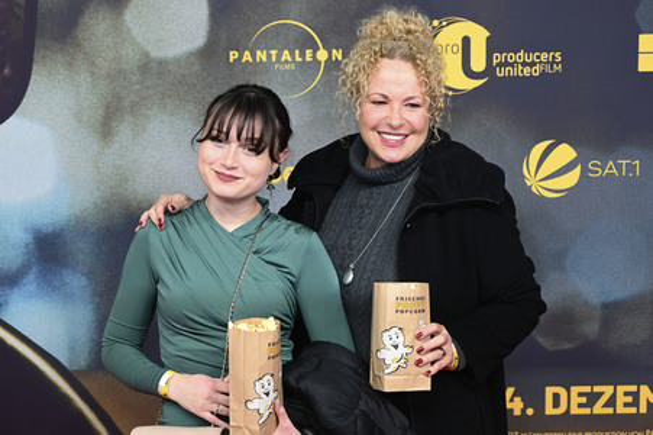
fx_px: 1088
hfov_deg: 33.4
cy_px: 218
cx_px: 326
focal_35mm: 60
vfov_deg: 22.6
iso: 800
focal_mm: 60
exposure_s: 1/160
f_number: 6
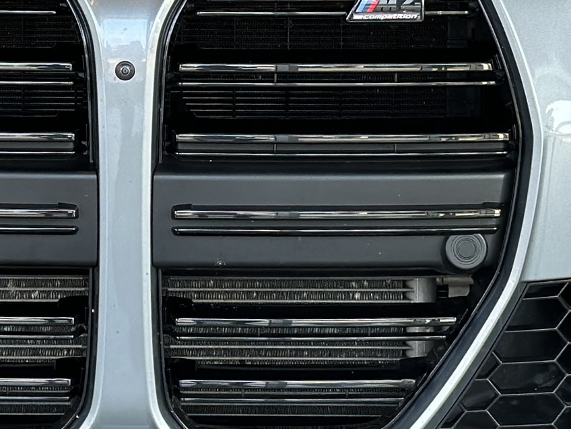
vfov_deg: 9.1
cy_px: 50
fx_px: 2689
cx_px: 145
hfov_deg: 12.1
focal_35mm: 163
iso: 64
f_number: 1.78
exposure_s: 1/120
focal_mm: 6.86
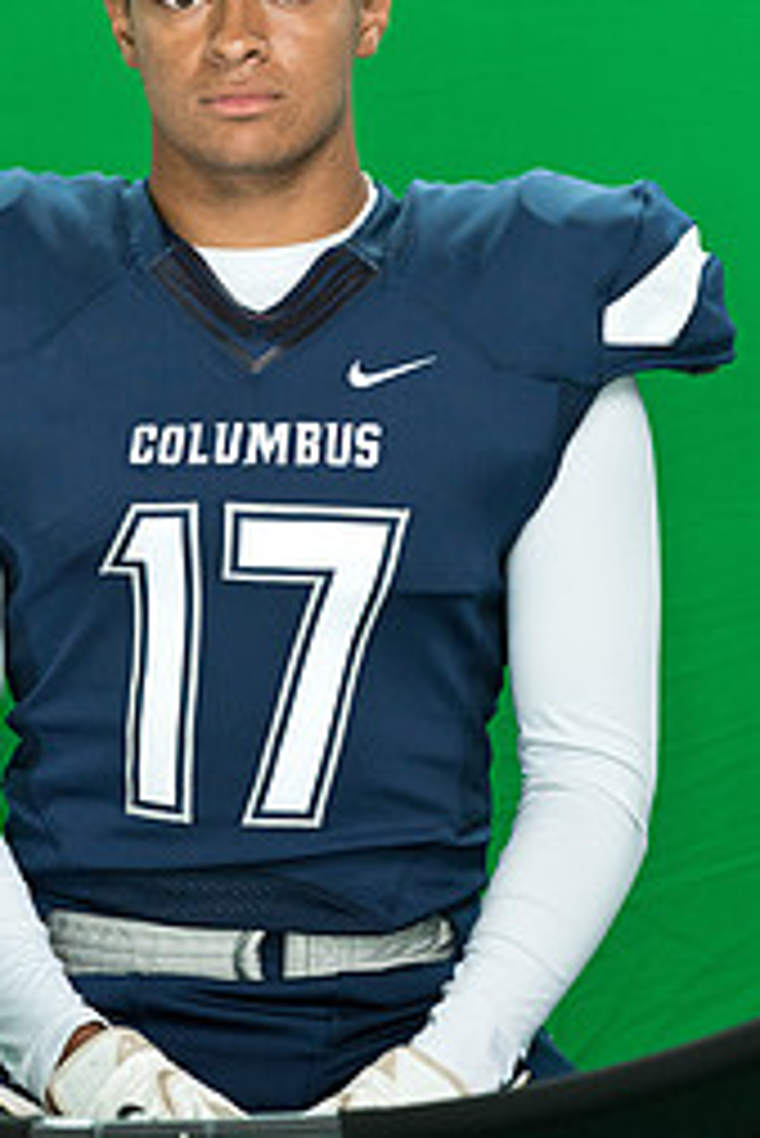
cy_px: 202
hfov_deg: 5.2
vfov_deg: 7.7
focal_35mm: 267
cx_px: 261
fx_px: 8443
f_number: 8
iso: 5000
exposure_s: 1/100
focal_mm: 150
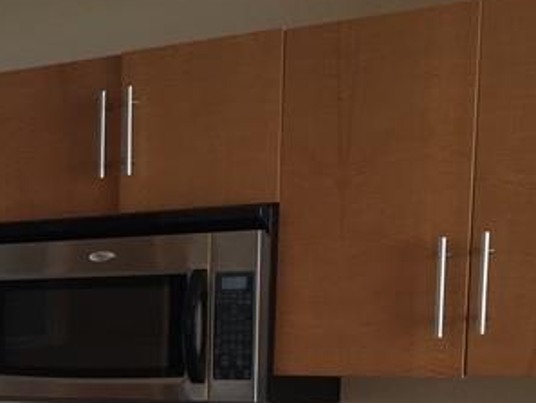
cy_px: 522
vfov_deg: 14.2
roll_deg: -0.3
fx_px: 1549
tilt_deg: -7.5
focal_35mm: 100
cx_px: -269
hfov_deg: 17.6
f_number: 2.2
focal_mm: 4.15
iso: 32
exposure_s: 1/40
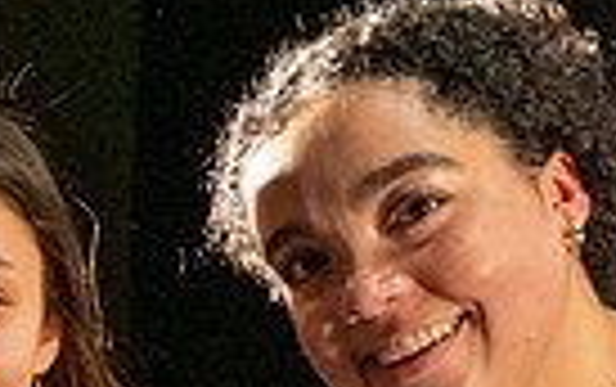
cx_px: -17
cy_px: 483
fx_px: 3328
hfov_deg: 10.5
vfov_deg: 6.6
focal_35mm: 198
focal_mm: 38
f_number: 4
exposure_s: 1/320
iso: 3200
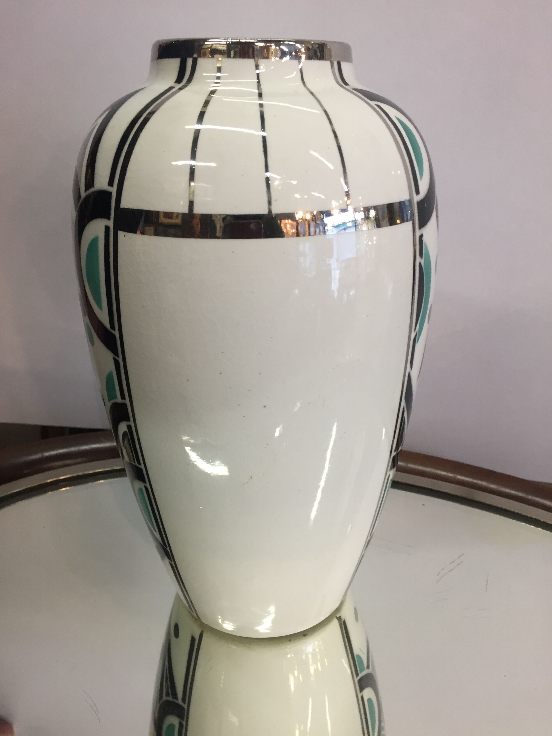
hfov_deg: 48.2
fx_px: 617
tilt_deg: -23.6
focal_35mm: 29
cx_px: 276
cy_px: 368
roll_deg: +2.5
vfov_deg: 61.7
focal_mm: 4.15
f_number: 2.2
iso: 50
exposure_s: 1/33
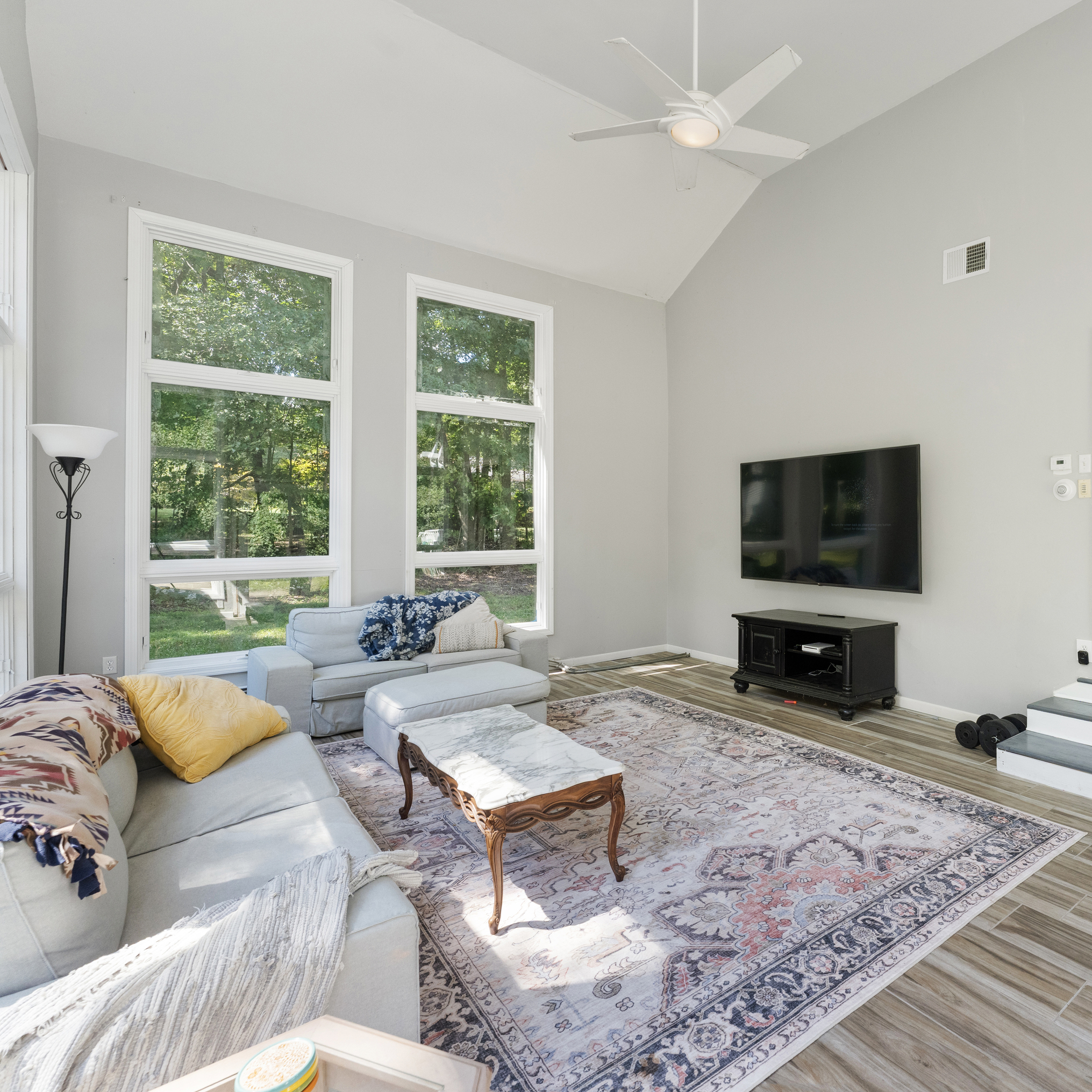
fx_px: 642
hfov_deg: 78.4
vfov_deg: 80.7
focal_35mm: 18
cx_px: 716
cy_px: 547
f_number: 8
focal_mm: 14
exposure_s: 1/60
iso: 800
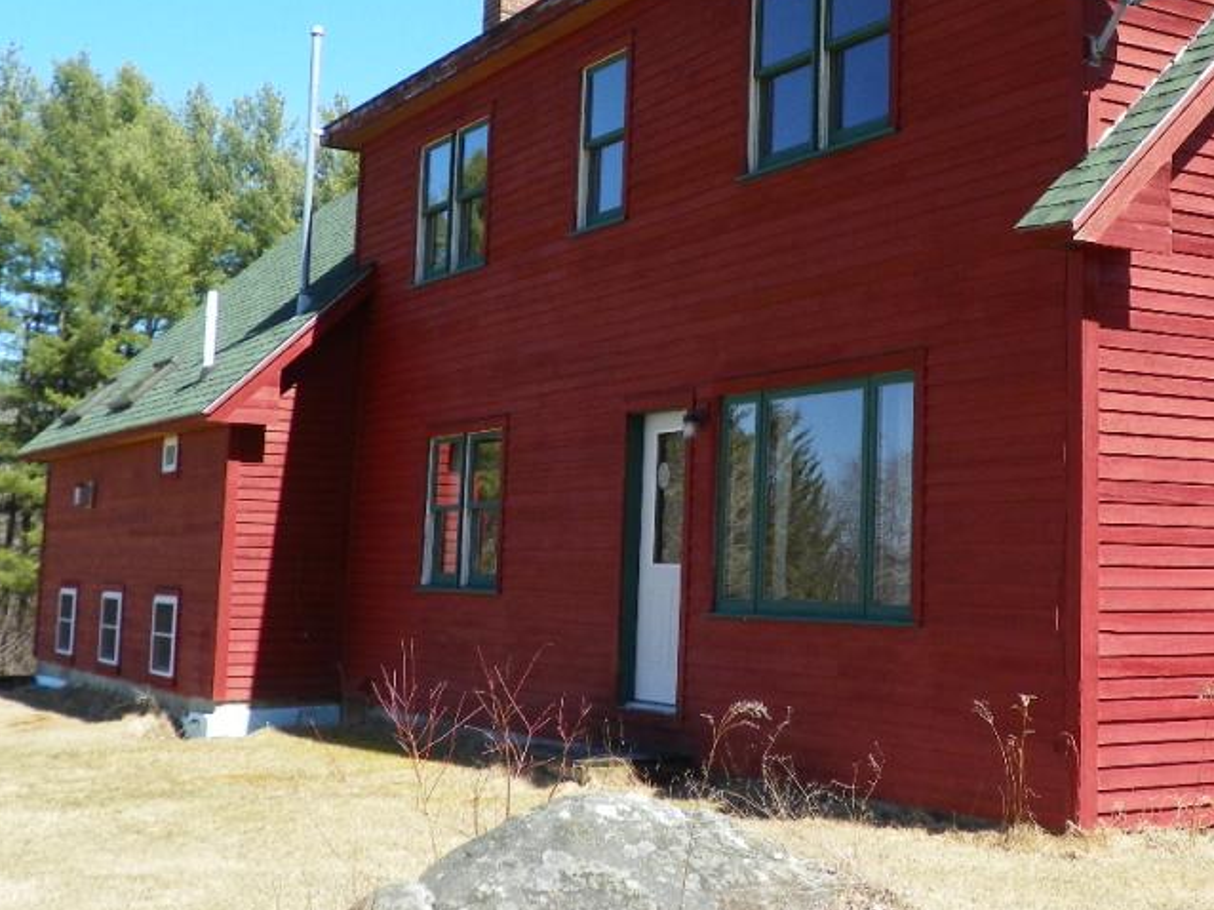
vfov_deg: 27.3
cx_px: 944
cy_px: 280
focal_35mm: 53
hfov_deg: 35.2
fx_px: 1858
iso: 64
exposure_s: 1/250
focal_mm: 5.9
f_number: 3.5
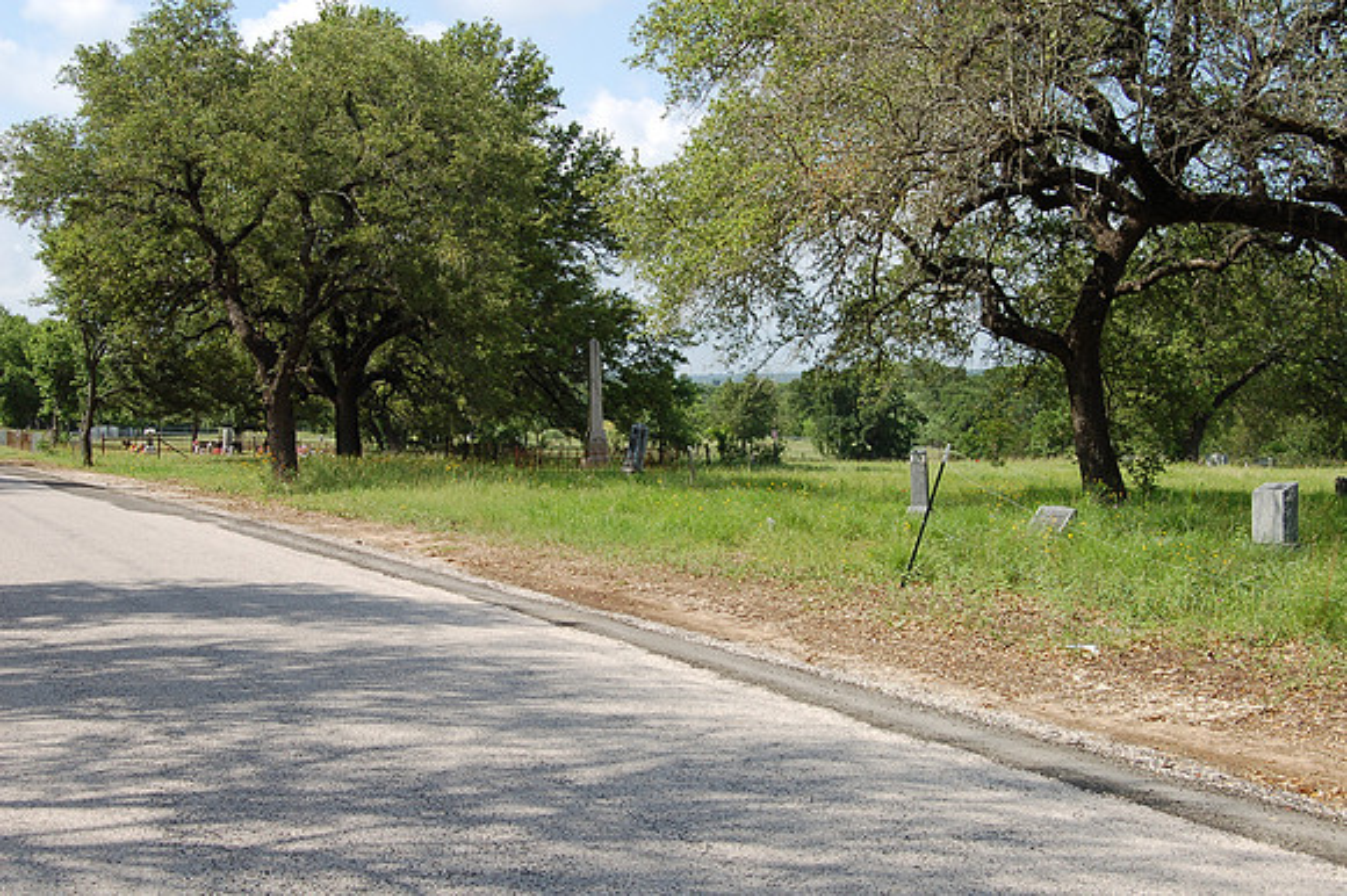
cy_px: 448
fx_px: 1795
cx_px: 674
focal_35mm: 48
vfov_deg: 28.0
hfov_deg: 41.1
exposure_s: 1/200
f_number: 10
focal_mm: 32
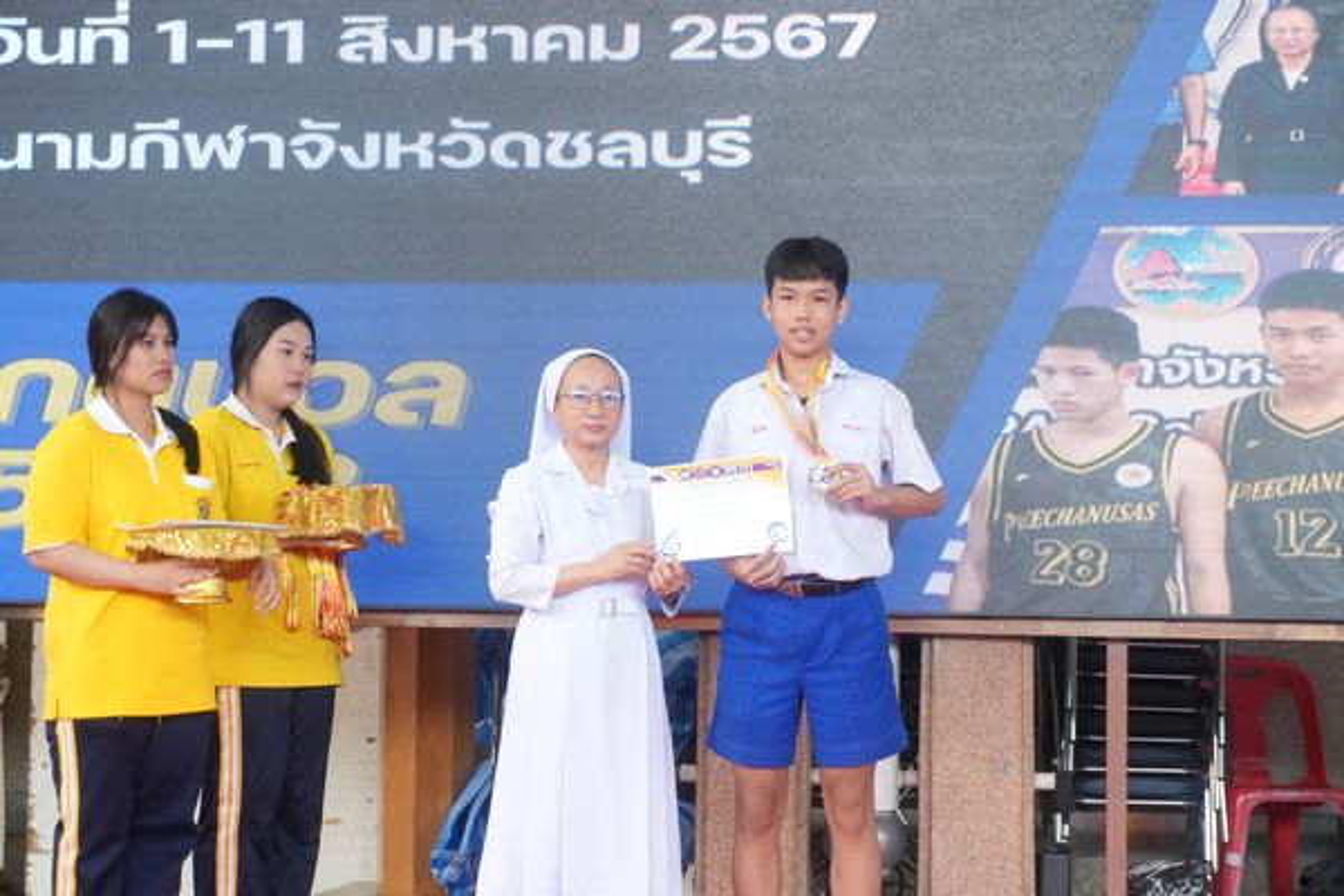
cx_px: 672
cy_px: 448
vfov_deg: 18.2
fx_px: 2800
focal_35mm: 75
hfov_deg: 27.0
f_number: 5.6
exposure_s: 1/100
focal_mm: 50
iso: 1600
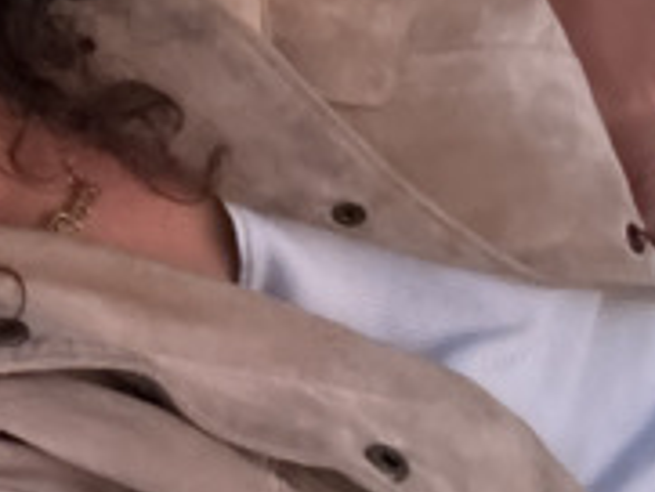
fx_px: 1685
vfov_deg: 16.6
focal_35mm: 89
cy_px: 255
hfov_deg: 18.7
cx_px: -398
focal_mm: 2.69
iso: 1000
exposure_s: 1/15
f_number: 1.9
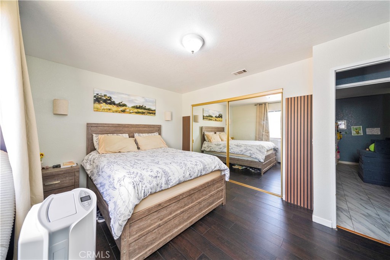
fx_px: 130
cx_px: 195
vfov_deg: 90.0
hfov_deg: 112.6
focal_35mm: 12
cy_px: 130
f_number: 4
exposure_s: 1/25
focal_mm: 12
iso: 1000
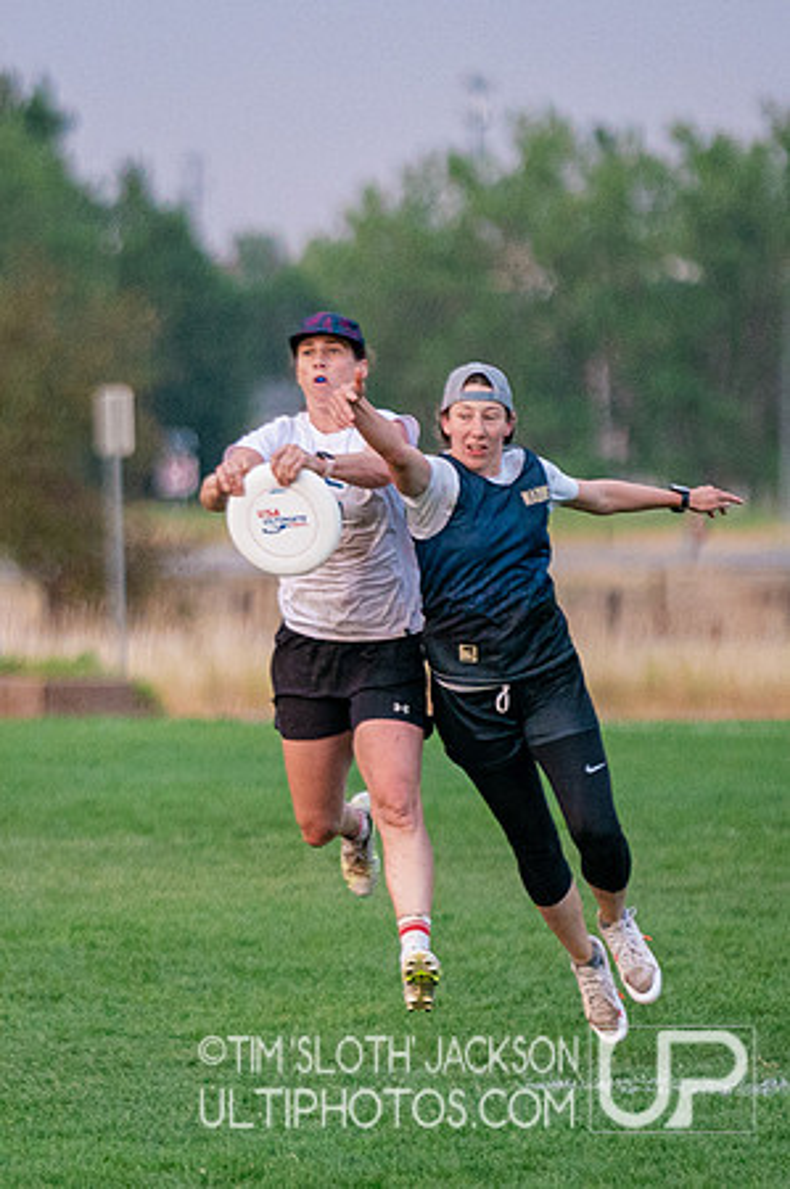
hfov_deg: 2.7
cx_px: 244
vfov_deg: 4.0
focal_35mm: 511
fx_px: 16871
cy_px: 675
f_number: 2.8
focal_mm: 200
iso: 2500
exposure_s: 1/4000
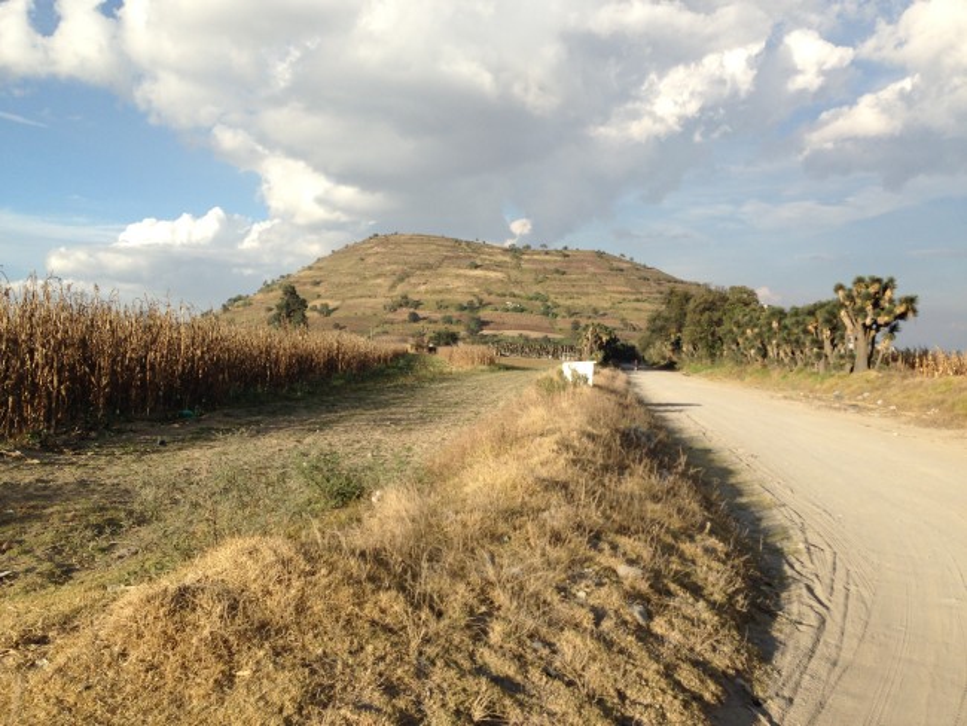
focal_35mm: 33
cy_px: 363
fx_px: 922
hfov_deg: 55.3
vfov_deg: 43.0
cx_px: 484
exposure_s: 1/1391
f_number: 2.4
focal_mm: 4.12
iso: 50
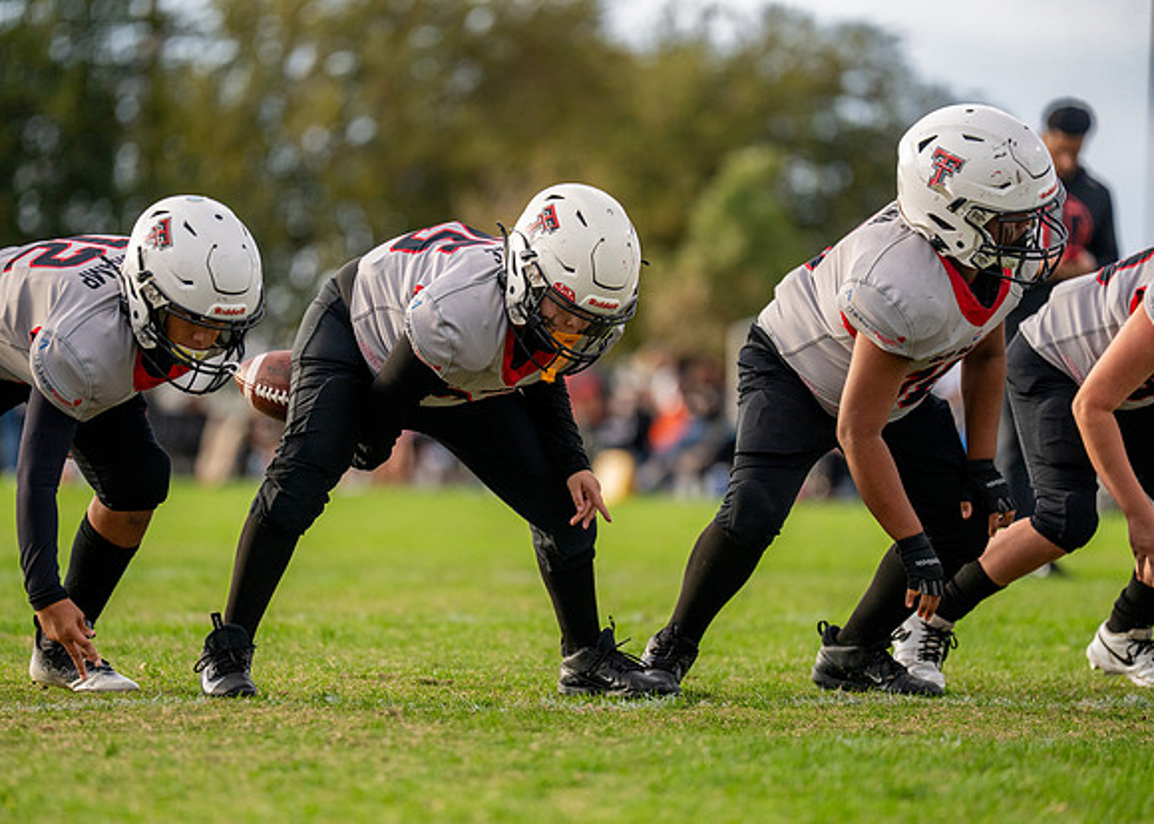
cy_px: 432
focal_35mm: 221
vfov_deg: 6.5
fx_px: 7242
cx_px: 518
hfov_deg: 9.1
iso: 400
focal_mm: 200
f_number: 2.8
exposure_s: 1/1600
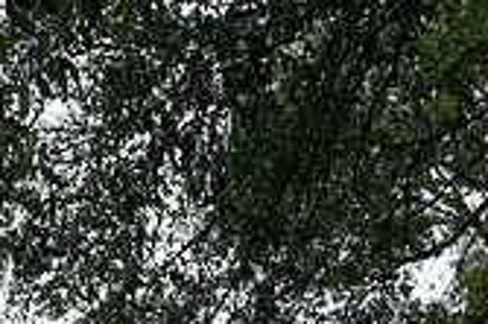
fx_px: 799
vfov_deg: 18.7
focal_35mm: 59
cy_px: 552
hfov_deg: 34.0
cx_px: 234
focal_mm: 17
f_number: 8
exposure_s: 1/60
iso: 640
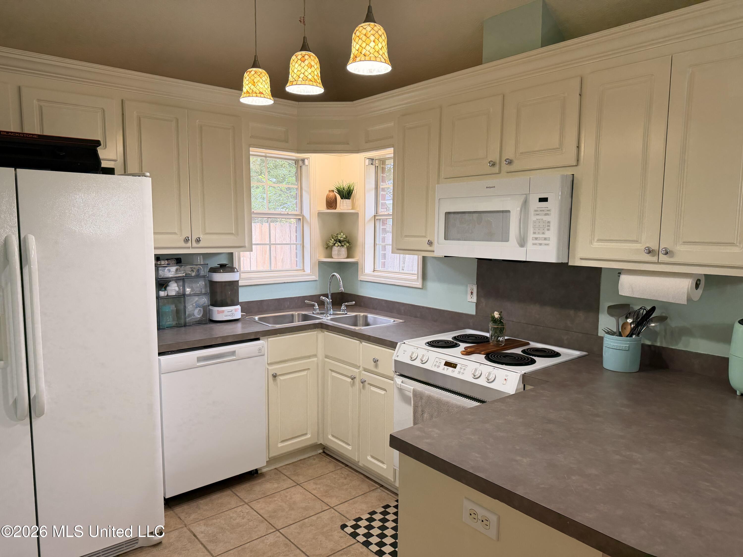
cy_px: 278
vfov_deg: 56.8
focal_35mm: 24
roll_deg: +0.5
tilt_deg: -5.3
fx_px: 515
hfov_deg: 71.6
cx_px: 372
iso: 160
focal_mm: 6.76
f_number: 1.78
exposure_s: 1/120
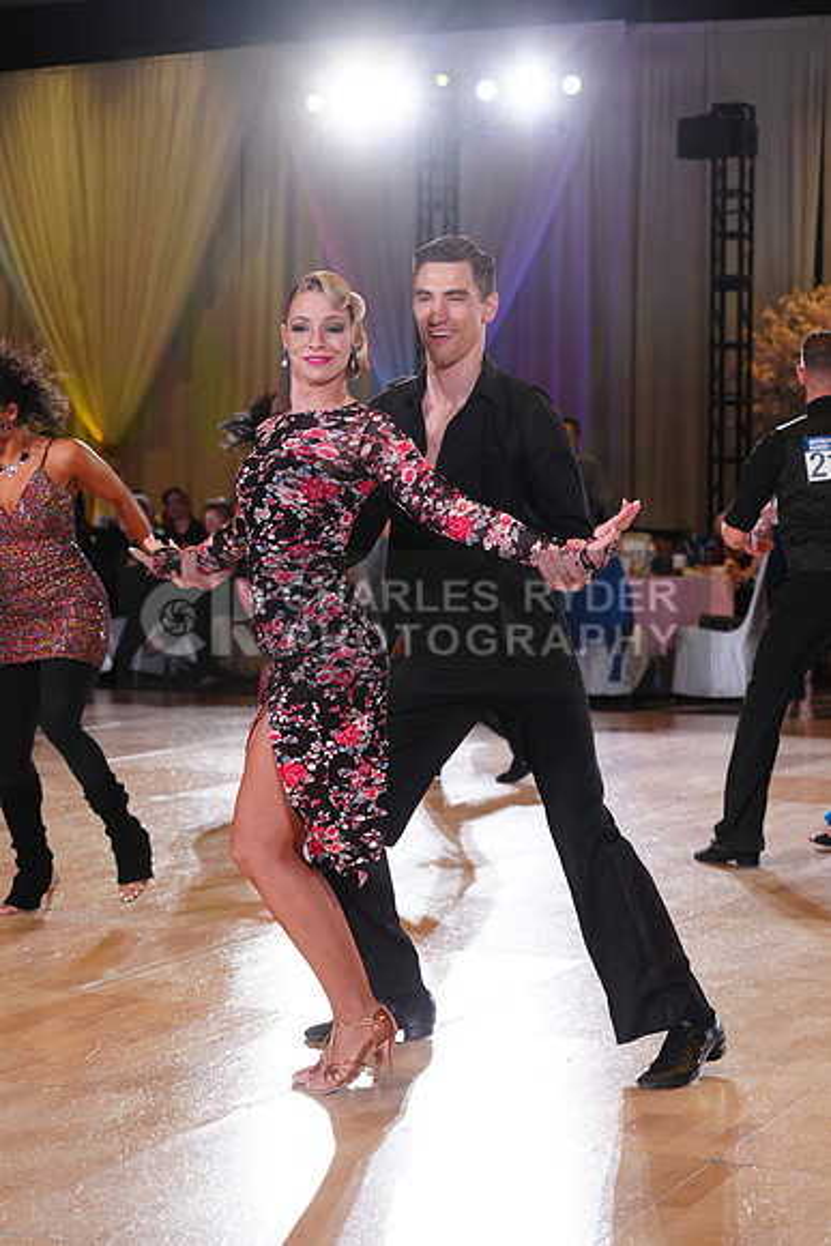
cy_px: 623
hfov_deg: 18.7
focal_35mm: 73
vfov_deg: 27.7
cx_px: 416
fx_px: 2526
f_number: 4
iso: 1600
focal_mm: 73
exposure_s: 1/400
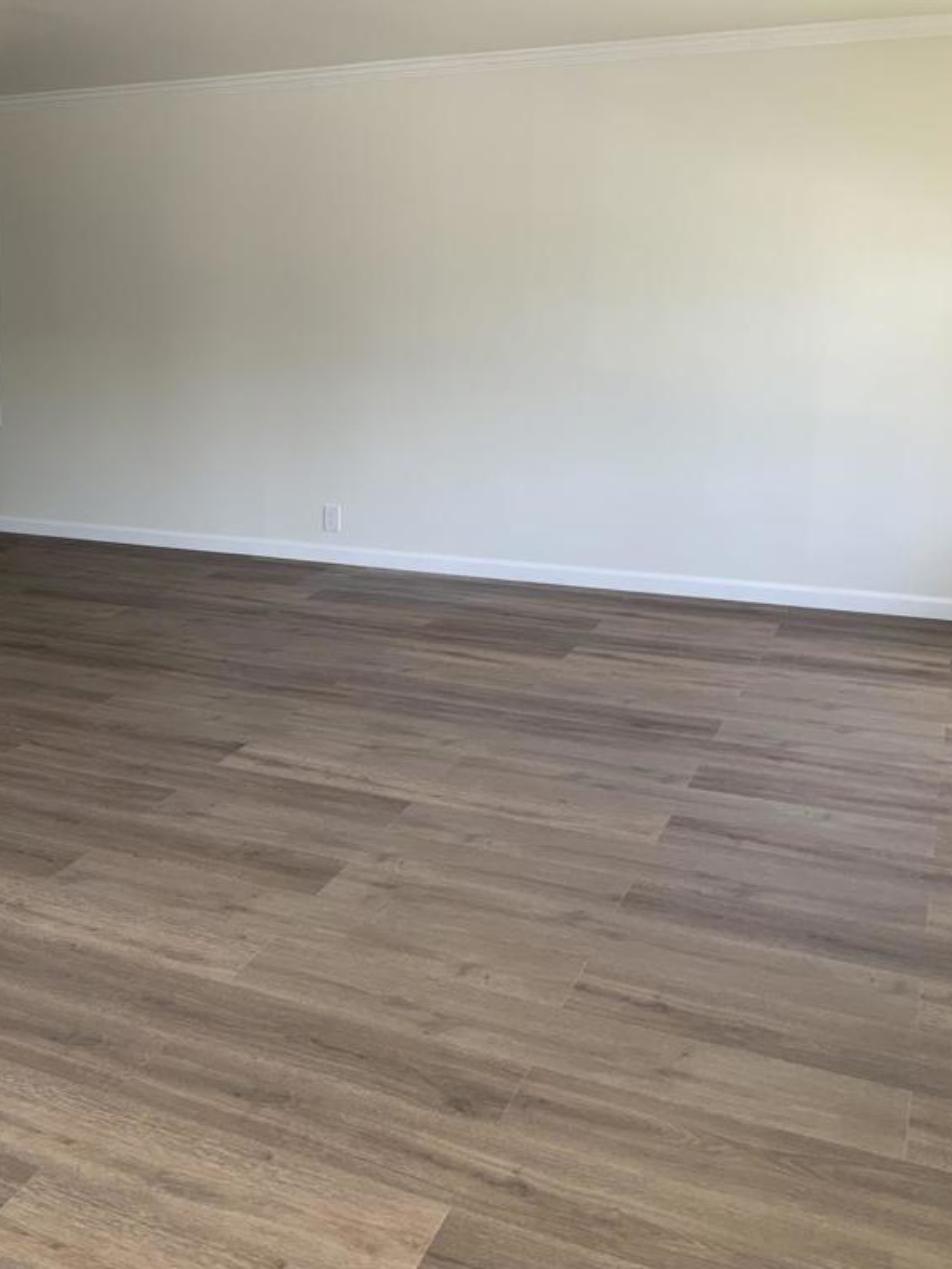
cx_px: 123
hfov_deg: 35.0
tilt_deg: -15.0
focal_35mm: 39
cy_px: 630
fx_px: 1430
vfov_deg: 47.9
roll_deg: +1.6
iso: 40
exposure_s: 1/122
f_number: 1.8
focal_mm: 3
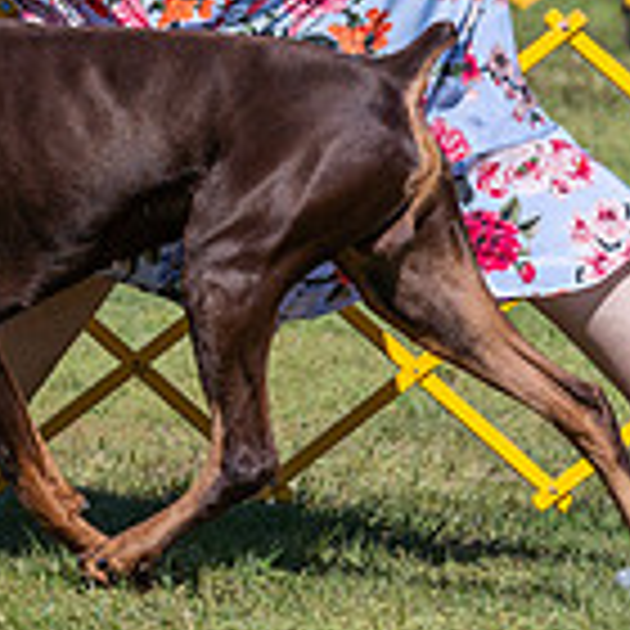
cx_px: -227
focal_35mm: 822
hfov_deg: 2.1
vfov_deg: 2.1
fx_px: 16925
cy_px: -158
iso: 320
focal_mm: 200
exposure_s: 1/2000
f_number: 6.3
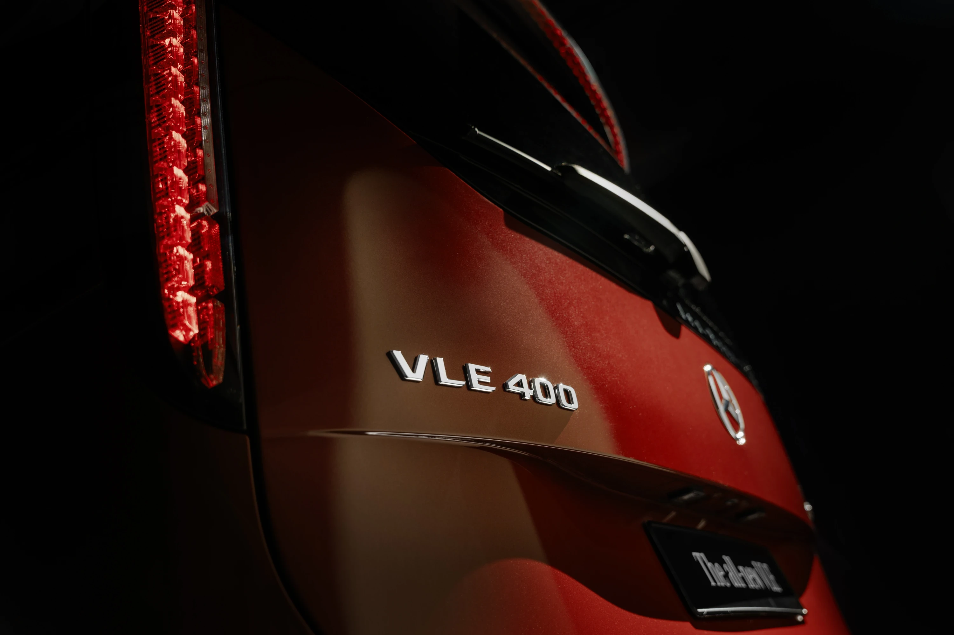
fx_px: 874
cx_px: 477
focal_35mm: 33
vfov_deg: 39.9
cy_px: 318
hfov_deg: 57.3
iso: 100
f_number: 4
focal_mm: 33
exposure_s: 1
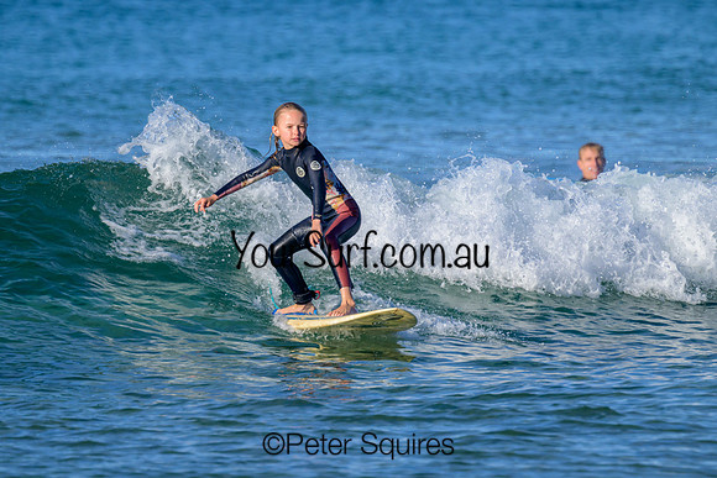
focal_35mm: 769
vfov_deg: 1.8
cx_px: 305
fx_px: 15327
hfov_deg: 2.7
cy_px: 207
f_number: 8
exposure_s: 1/1600
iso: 450
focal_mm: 560
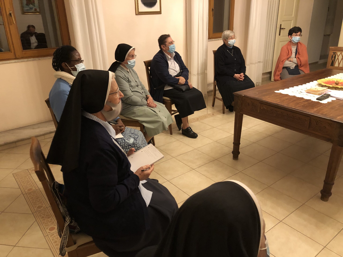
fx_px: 277
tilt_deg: -22.5
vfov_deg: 49.7
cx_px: 172
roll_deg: +1.0
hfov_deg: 63.4
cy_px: 128
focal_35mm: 28
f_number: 1.8
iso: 80
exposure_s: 1/7
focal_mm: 3.99
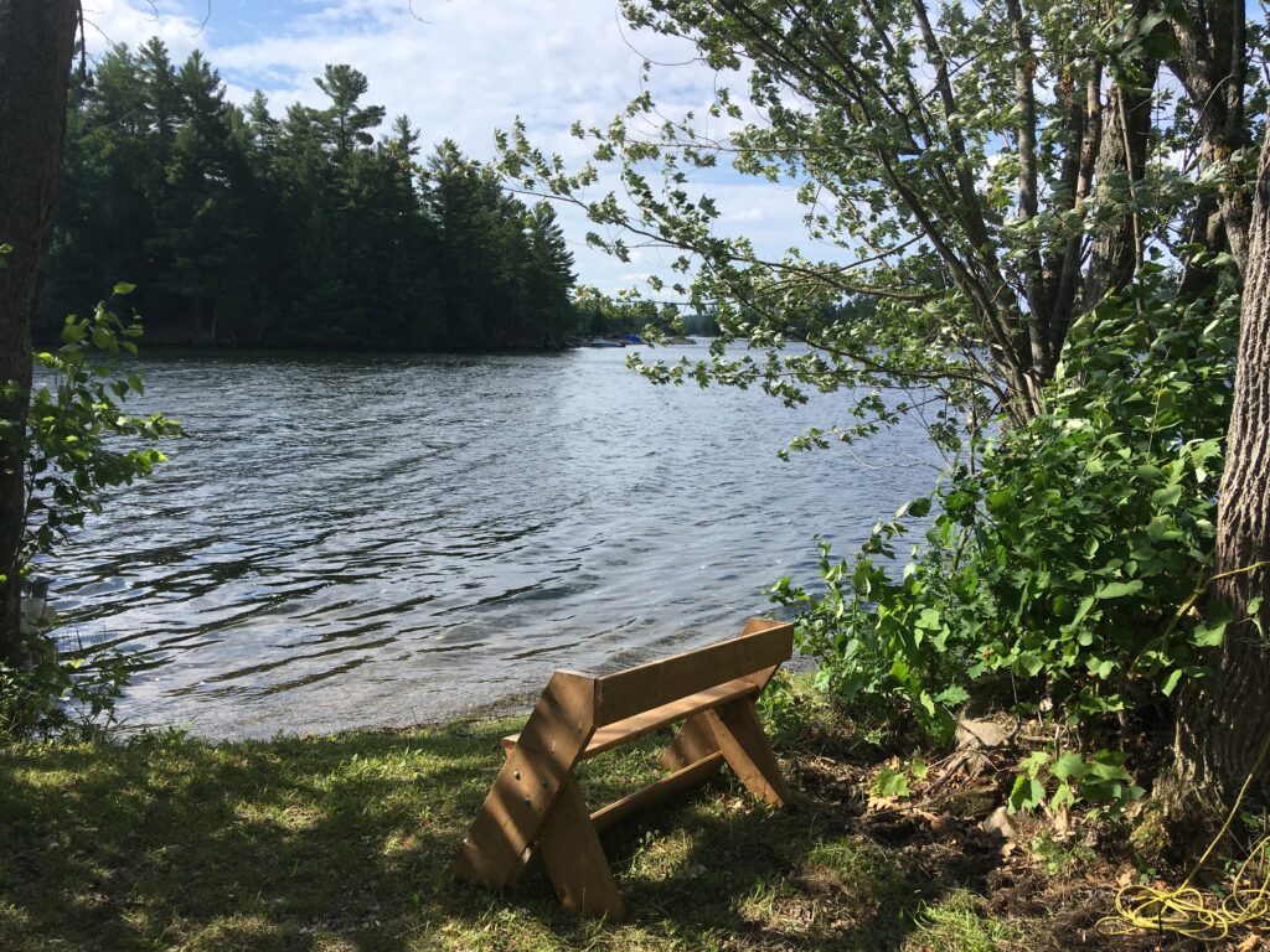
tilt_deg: -8.5
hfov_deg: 61.7
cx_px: 635
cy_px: 476
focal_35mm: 29
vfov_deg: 48.2
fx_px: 1064
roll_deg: -1.3
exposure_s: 1/1508
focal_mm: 4.15
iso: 25
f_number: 2.2
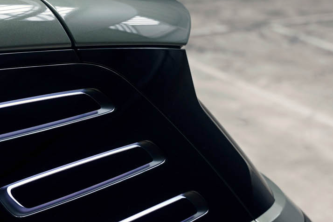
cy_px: 206
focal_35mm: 113
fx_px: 1045
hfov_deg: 18.1
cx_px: 146
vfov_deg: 12.0
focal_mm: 42
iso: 250
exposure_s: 1/60
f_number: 3.5
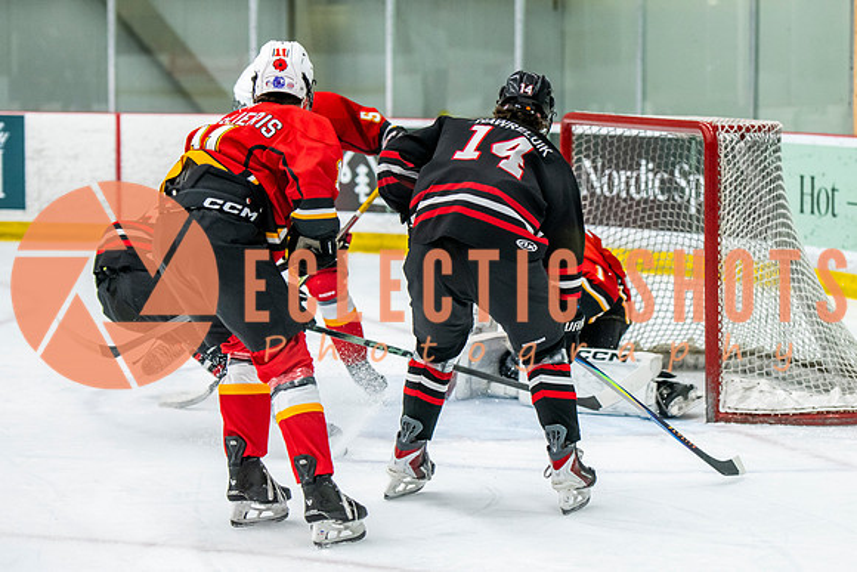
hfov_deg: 15.0
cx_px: 541
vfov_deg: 10.1
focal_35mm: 136
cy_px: 288
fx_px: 3248
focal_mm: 98
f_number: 3.2
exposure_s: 1/640
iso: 2000
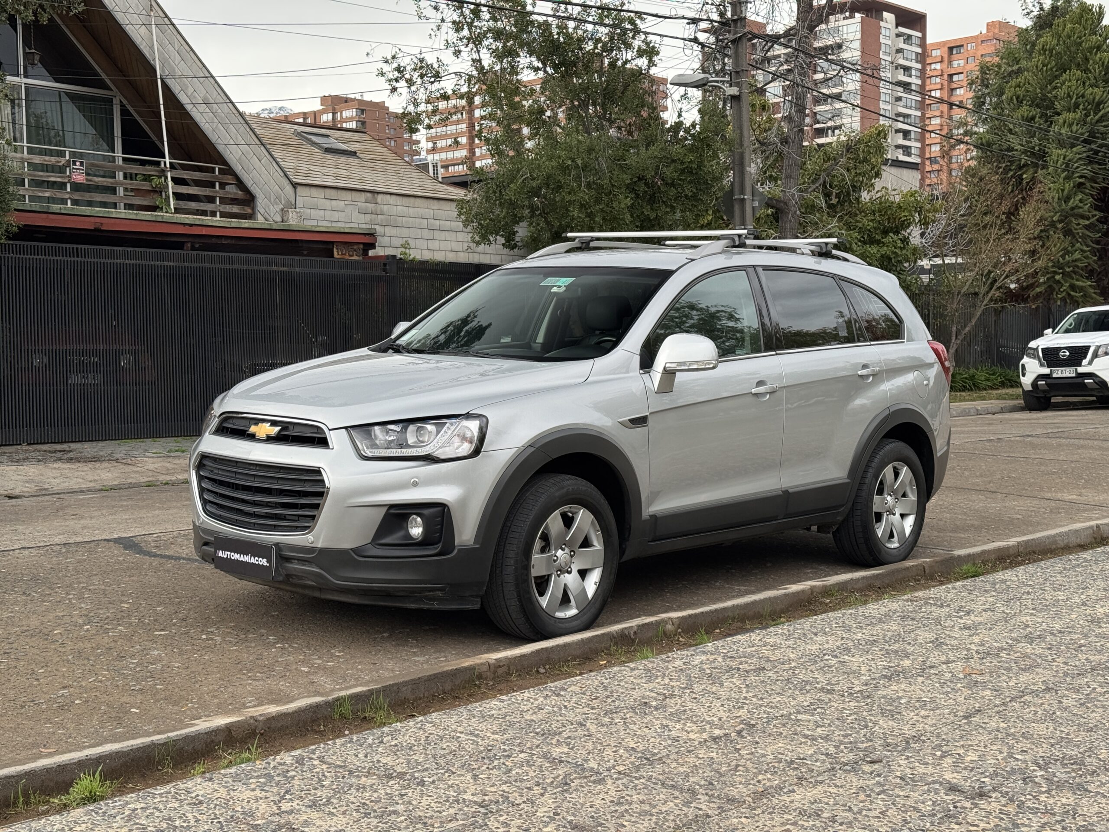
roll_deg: +0.7
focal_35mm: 48
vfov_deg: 30.3
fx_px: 1538
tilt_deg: -1.8
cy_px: 416
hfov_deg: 39.7
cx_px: 554
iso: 64
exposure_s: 1/514
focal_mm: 6.76
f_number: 1.78
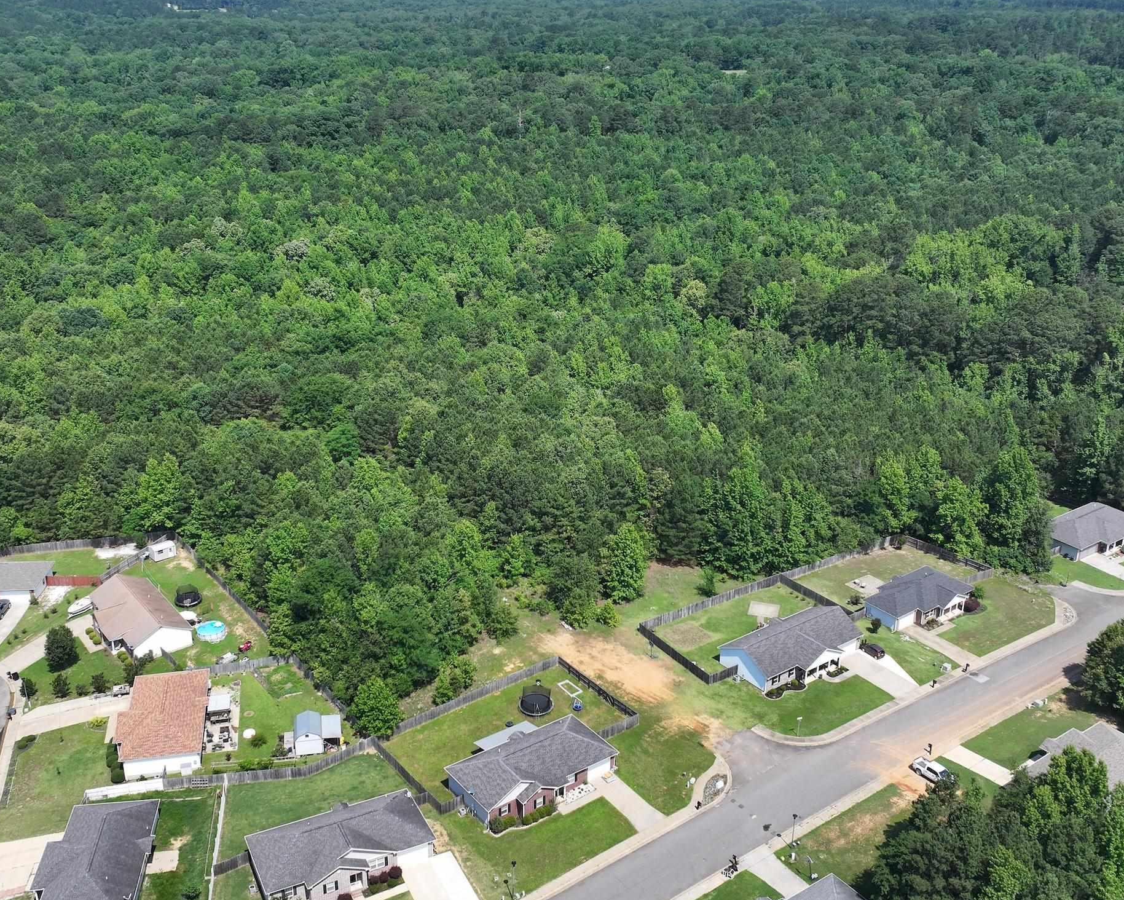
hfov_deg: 55.6
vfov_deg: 45.8
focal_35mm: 32
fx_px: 1065
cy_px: 436
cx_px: 547
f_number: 2.8
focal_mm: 12.29
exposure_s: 1/1600
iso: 110
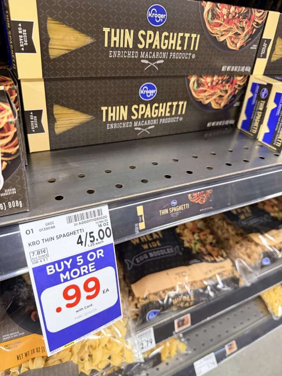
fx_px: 261
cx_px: 141
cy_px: 188
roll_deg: -8.1
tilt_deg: -36.3
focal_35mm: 24
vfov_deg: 71.6
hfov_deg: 56.8
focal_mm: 6.76
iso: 320
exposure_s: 1/60
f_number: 1.78
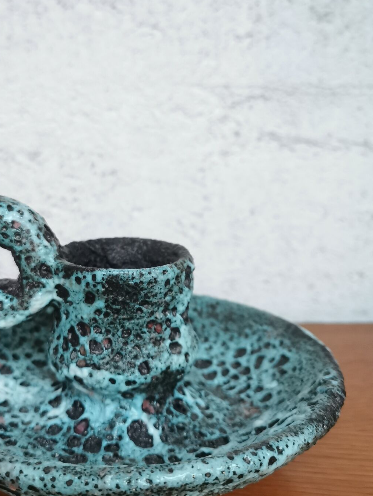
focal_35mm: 40
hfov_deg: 35.5
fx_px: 575
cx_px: 118
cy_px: 247
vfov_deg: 46.8
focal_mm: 5.58
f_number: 1.8
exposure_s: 1/23
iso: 1000
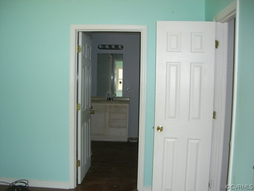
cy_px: 96
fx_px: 279
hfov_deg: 49.0
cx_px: 127
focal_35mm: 38
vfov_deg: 37.7
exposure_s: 1/60
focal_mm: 6.2
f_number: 2.7
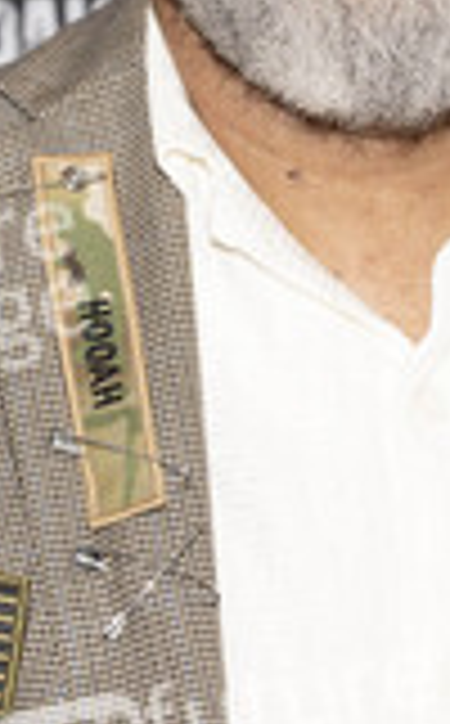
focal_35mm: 246
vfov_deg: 8.5
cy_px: 85
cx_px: 351
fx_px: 4849
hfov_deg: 5.3
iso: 800
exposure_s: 1/200
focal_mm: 97
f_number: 5.6
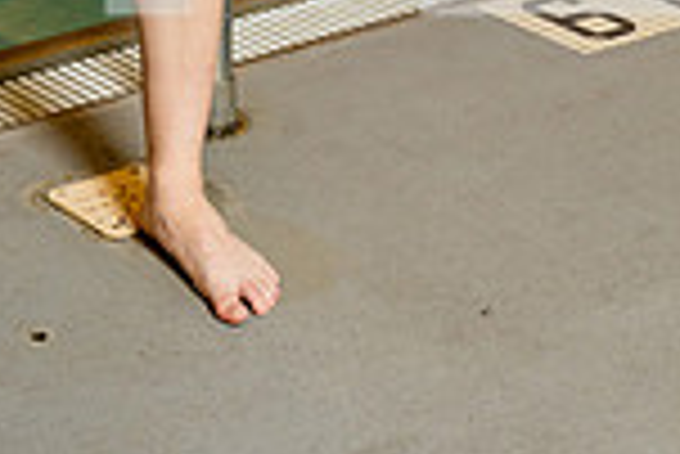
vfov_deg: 9.2
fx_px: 2647
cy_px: -436
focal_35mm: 140
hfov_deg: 14.5
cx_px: 63
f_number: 4
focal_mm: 47
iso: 1600
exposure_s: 1/250
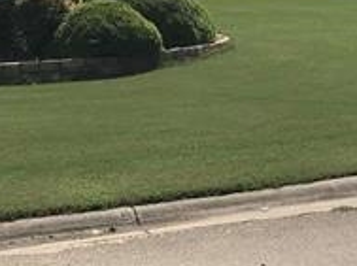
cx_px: 359
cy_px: -51
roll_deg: -0.5
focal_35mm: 95
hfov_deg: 20.0
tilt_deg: +0.8
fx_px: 978
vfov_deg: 15.0
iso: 20
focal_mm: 3.99
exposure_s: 1/4167
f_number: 1.8
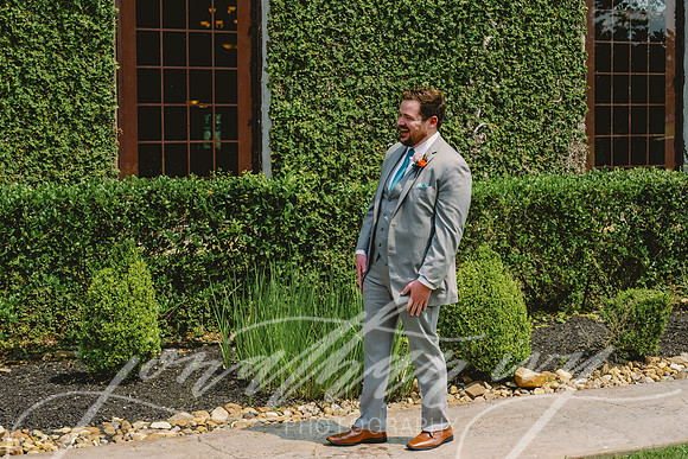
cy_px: 202
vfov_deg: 21.3
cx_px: 344
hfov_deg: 31.5
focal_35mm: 64
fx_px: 1221
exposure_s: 1/4000
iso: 400
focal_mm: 57
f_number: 4
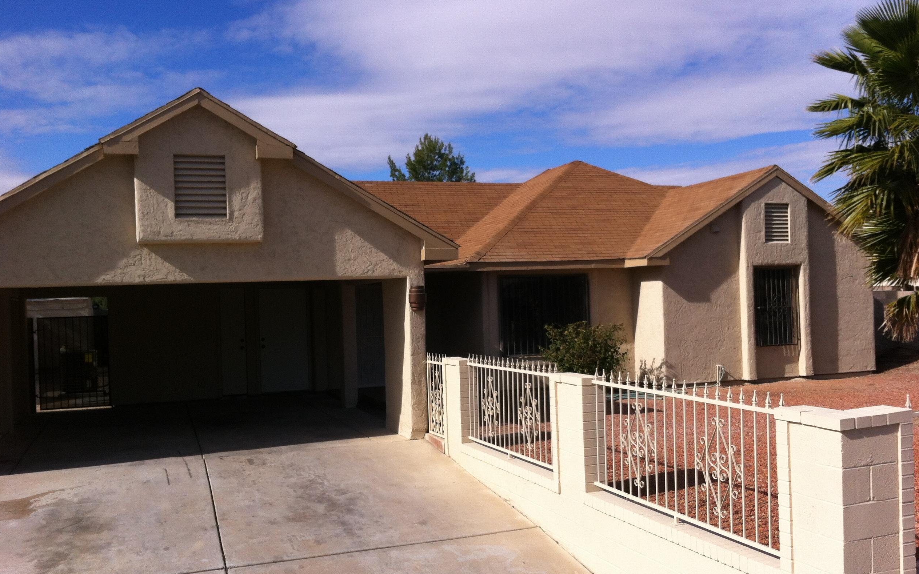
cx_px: 467
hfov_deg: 51.5
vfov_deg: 33.6
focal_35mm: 38
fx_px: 952
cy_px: 293
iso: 80
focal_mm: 3.85
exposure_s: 1/2011
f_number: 2.8
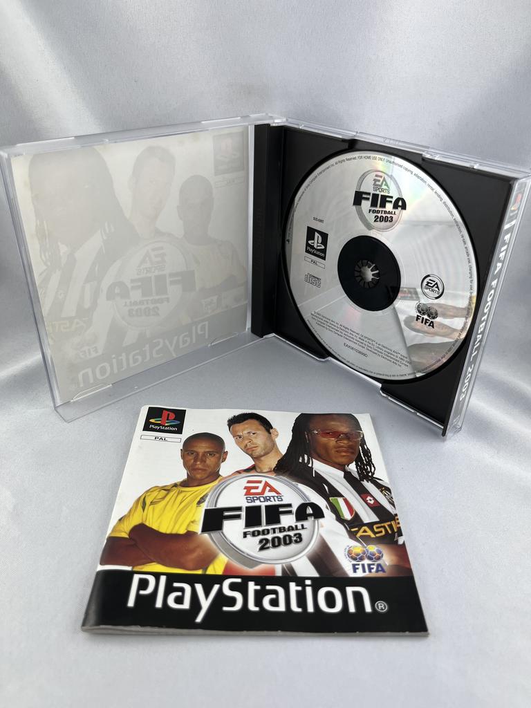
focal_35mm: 26
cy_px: 354
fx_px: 532
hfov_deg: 53.1
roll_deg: -3.3
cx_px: 266
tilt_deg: -34.7
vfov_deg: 67.3
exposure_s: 1/352
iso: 50
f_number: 1.6
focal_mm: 5.1
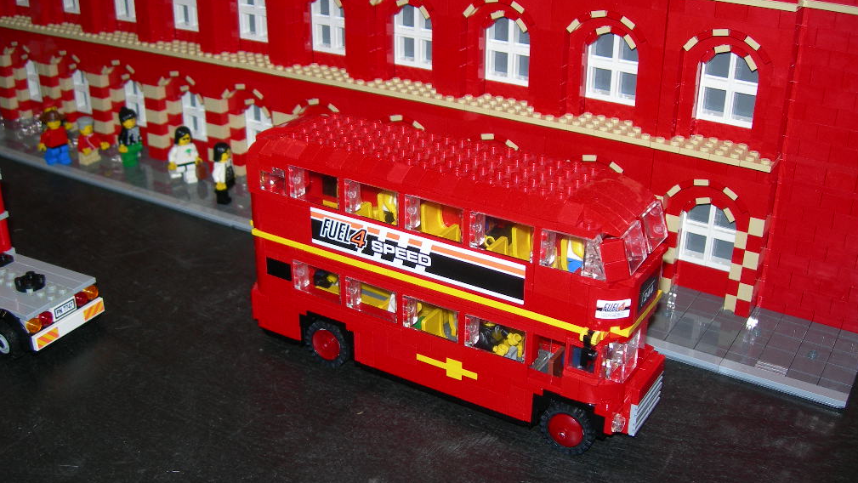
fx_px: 956
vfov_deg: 28.4
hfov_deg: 48.3
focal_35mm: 42
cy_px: 262
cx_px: 435
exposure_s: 1/60.1
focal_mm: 7.8
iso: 50
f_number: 2.8
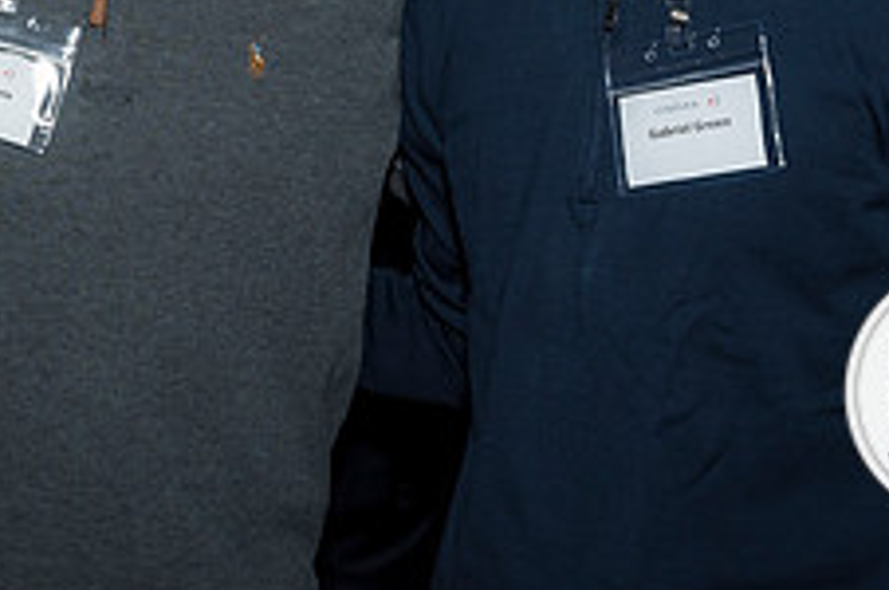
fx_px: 2219
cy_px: -108
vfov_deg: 14.7
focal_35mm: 90
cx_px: 102
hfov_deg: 22.2
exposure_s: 1/125
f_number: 5.6
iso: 800
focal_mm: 35
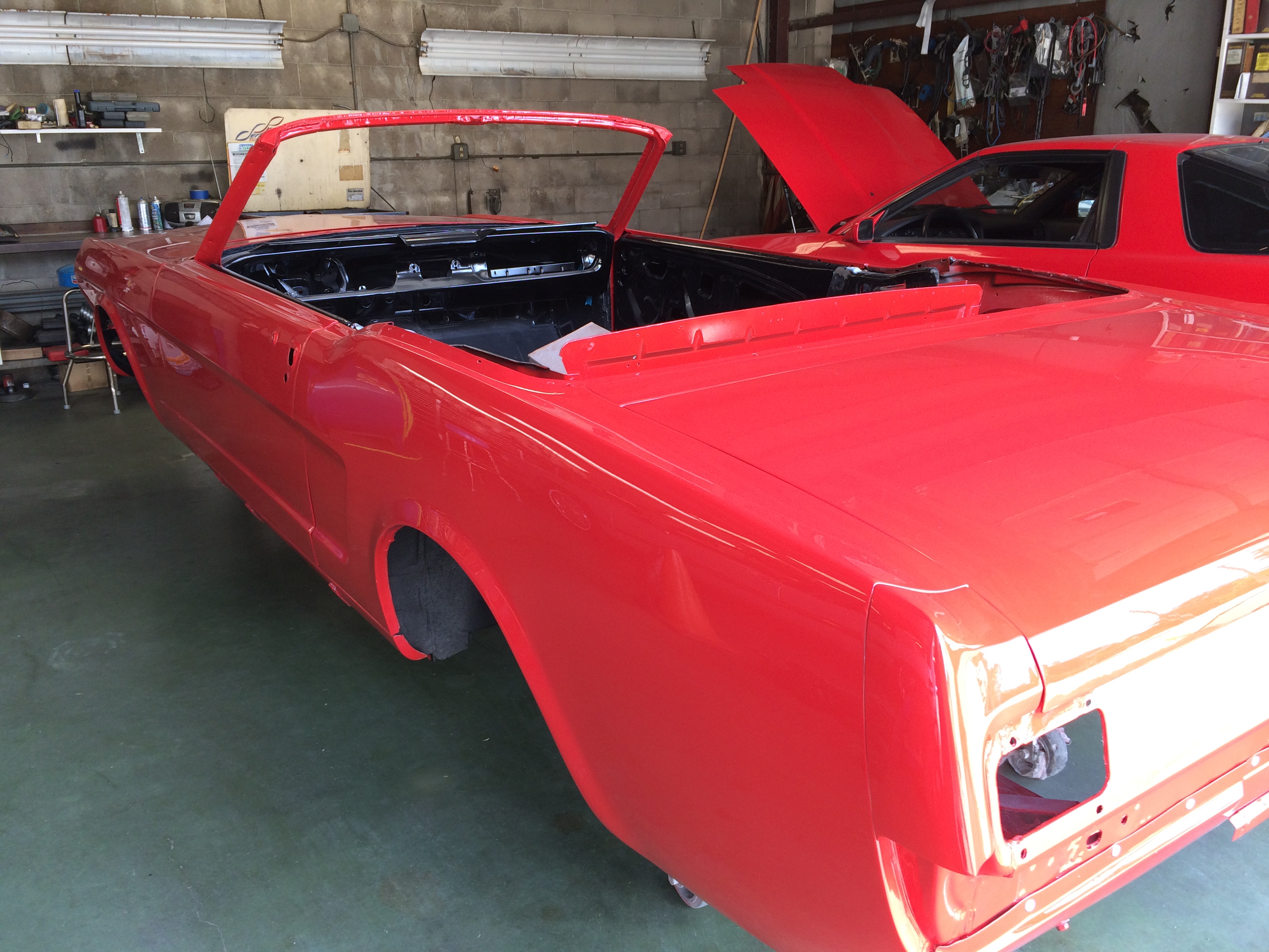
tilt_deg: -16.2
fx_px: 1063
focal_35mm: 29
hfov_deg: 61.7
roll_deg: +0.6
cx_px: 634
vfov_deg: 48.2
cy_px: 476
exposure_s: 1/60
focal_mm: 4.15
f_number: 2.2
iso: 50
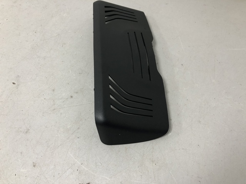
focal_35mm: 28
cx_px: 123
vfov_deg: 49.7
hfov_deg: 63.4
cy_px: 92
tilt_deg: -58.1
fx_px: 199
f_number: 1.8
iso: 40
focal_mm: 4
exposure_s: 1/25
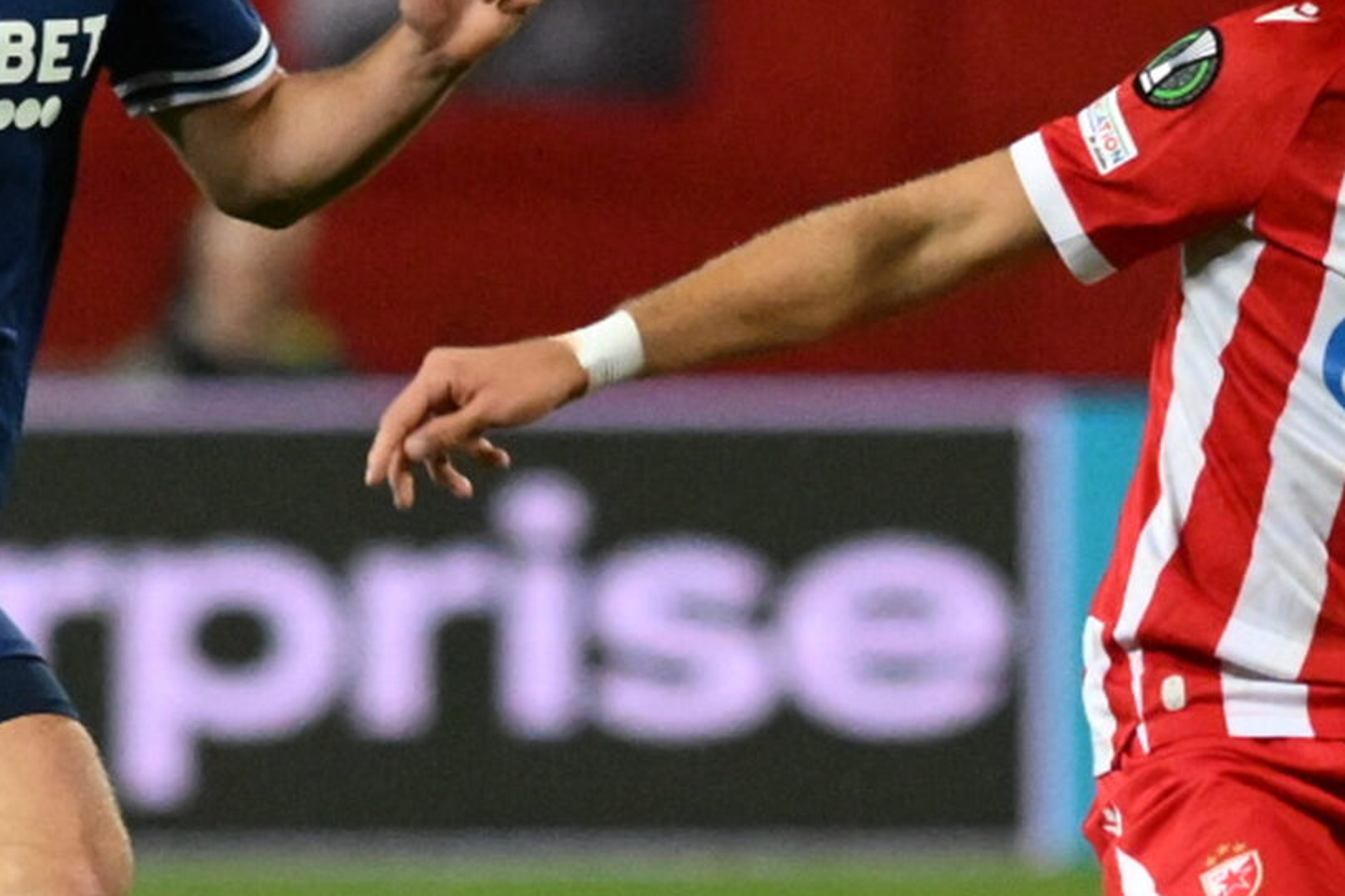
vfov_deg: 1.5
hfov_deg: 2.2
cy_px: 690
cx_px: 585
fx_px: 35334
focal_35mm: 946
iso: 6400
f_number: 4
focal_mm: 300
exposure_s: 1/1600
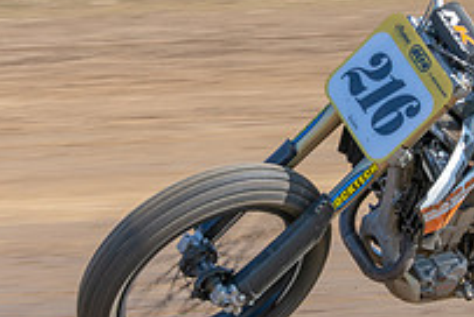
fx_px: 5116
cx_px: 363
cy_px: 118
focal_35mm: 388
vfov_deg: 3.6
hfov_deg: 5.3
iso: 200
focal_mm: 82
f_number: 8
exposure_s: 1/160
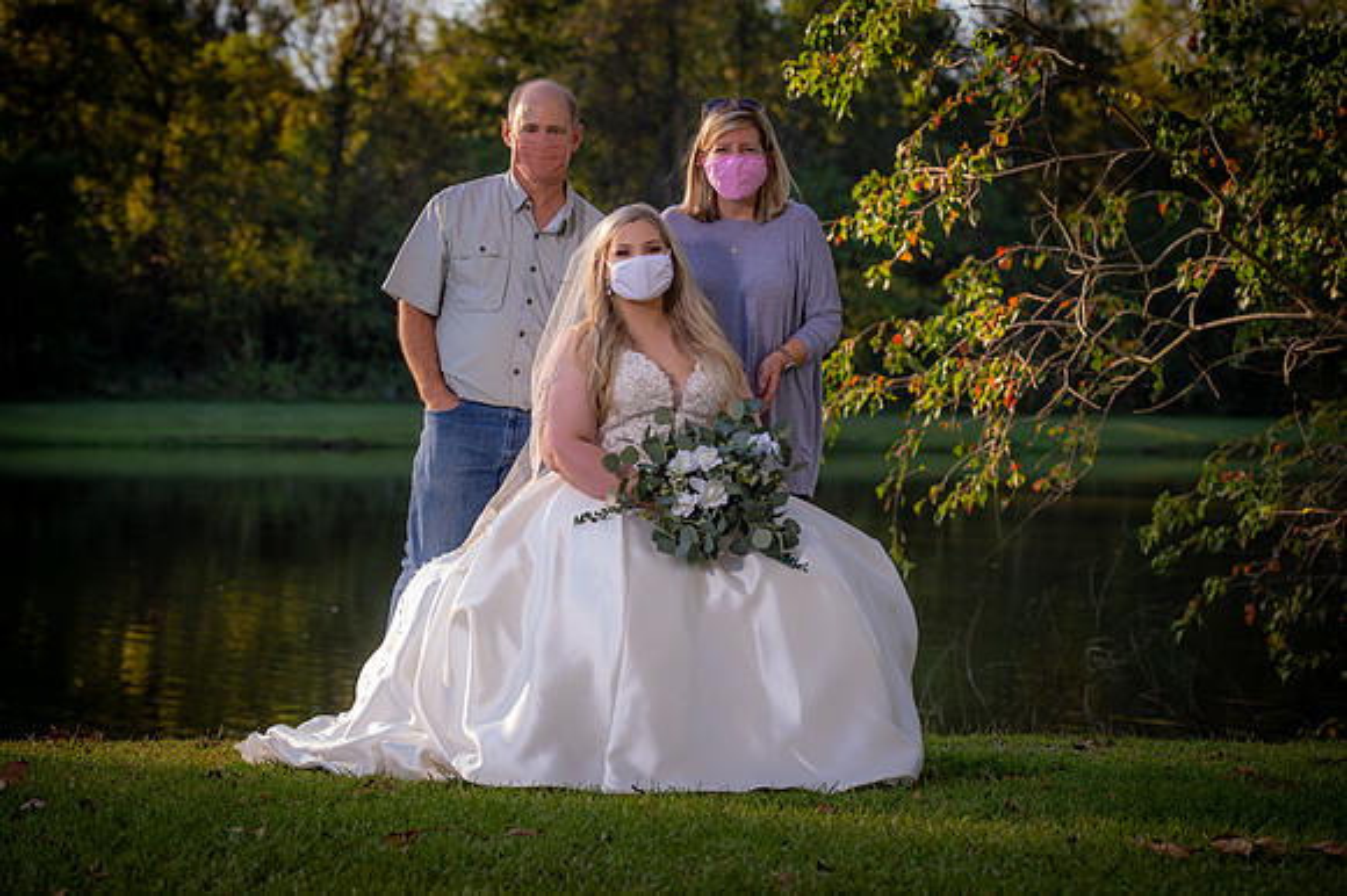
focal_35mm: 92
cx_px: 674
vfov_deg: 14.8
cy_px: 448
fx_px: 3440
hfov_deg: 22.2
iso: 125
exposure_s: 1/160
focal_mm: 92
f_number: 5
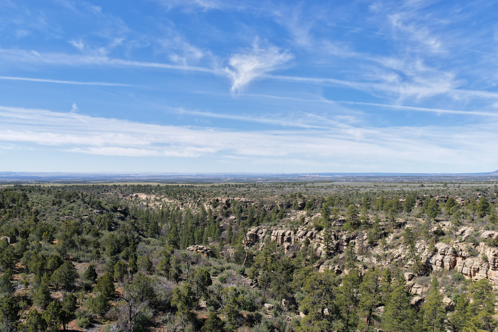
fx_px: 387
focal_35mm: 28
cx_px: 249
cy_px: 166
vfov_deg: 46.4
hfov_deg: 65.5
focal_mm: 14.45
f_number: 2.8
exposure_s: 1/800
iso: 100
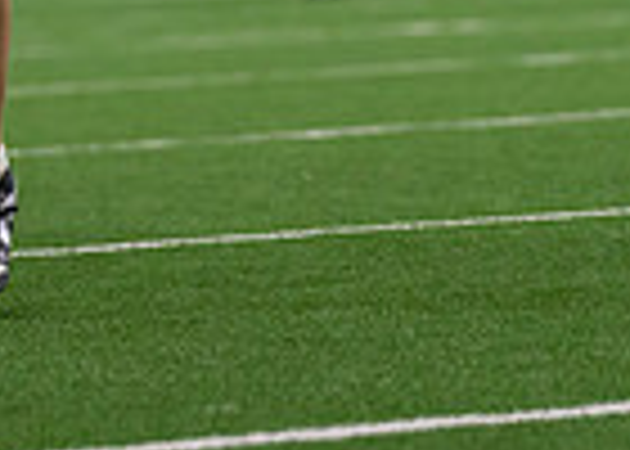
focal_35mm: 541
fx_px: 9680
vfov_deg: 2.7
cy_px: -364
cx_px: -117
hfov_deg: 3.7
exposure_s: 1/1000
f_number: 2.8
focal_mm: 125
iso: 2000
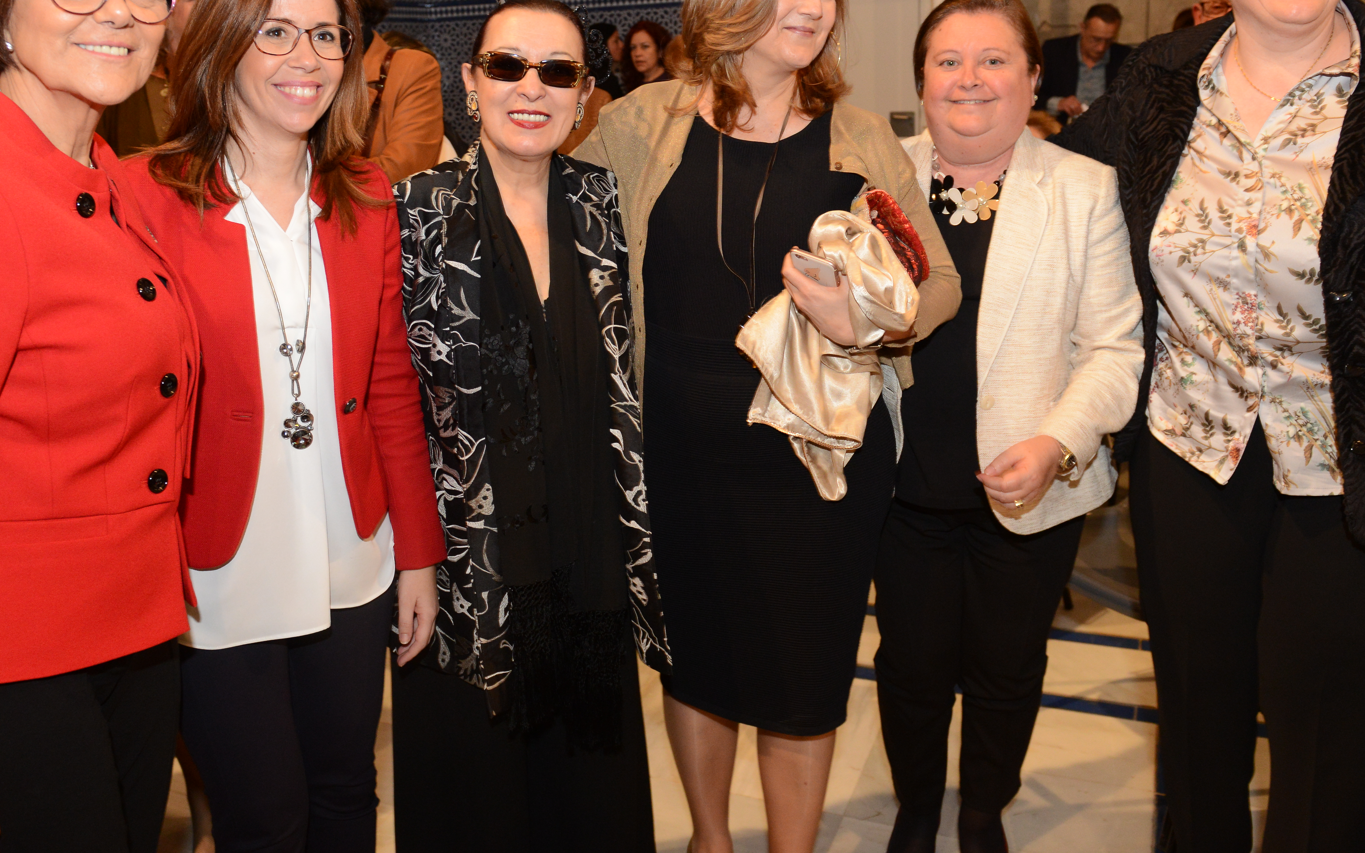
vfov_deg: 36.9
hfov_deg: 56.5
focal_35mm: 34
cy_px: 295
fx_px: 1265
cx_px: 598
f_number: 4
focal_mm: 24
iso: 1600
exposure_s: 1/100
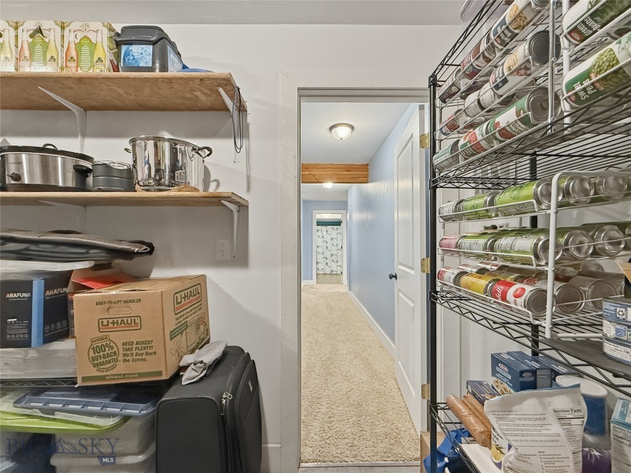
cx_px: 316
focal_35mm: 14
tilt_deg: +1.8
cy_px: 236
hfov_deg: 102.1
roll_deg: +0.3
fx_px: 255
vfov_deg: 85.7
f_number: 2.2
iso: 500
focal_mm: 2.2
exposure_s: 1/60
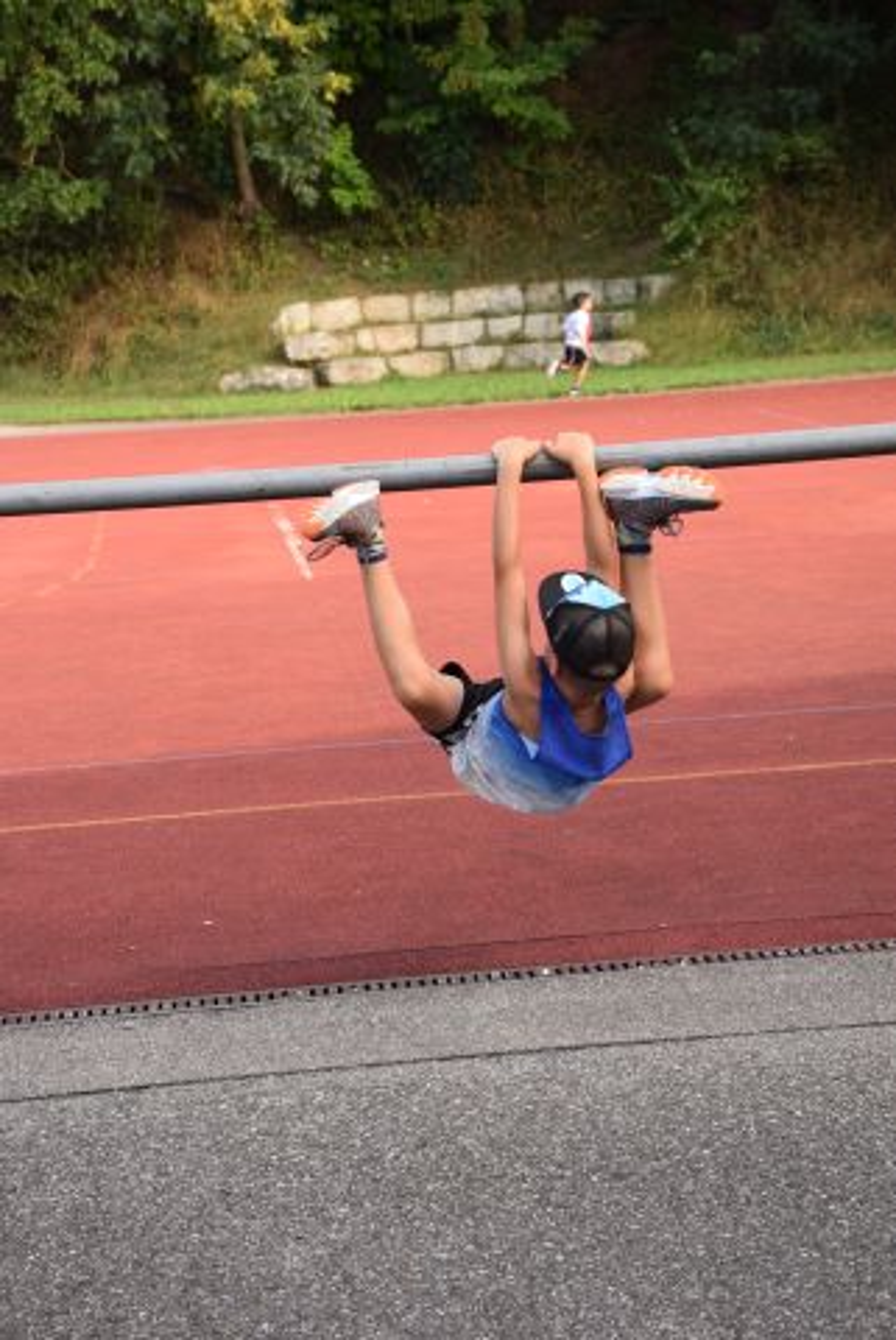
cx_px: 448
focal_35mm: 84
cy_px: 670
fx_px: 3129
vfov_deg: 24.2
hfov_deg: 16.3
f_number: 7.1
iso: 400
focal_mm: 56
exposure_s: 1/200
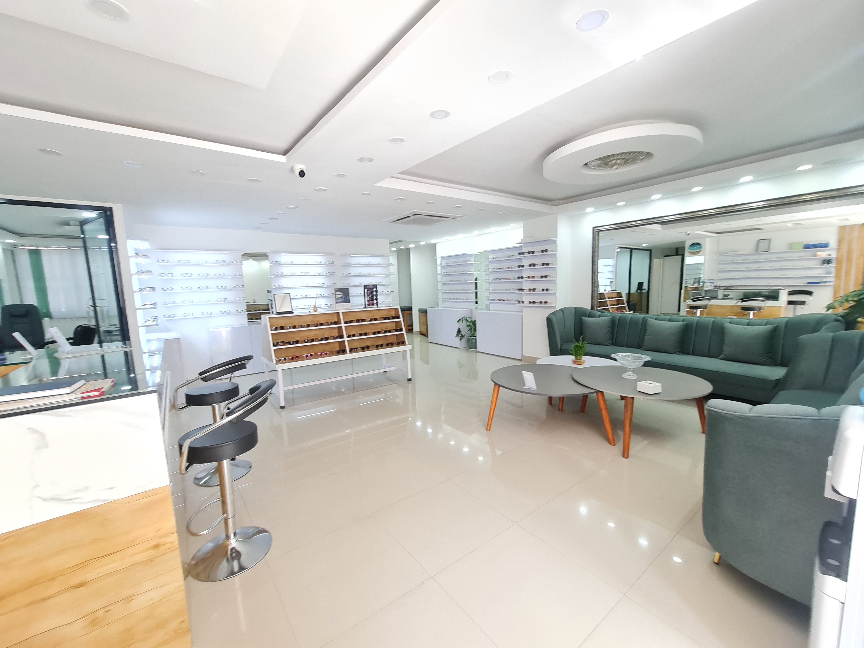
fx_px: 324
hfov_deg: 106.2
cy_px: 324
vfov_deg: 89.9
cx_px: 432
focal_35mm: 13
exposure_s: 1/50
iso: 200
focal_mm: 2.2
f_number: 2.2
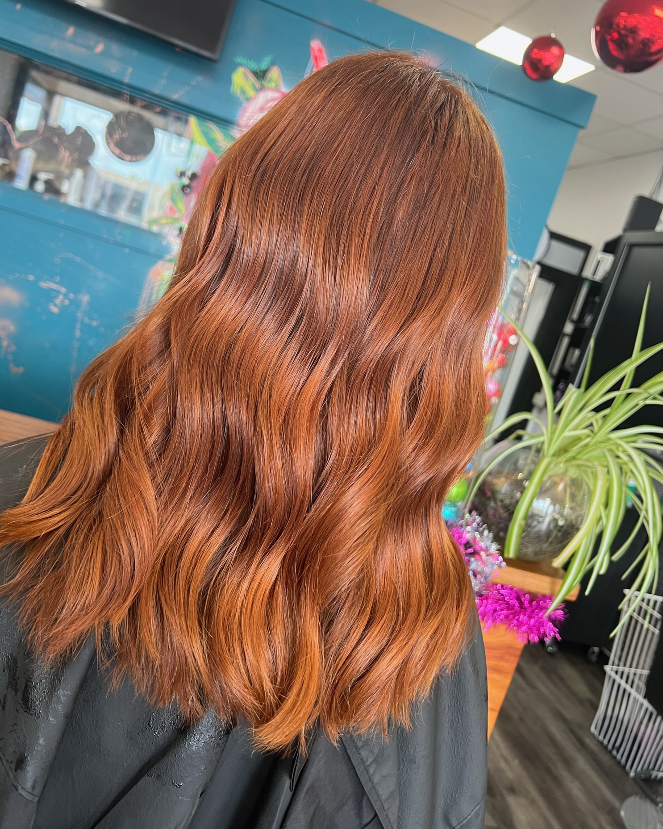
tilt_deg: -7.8
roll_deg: -17.4
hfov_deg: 51.5
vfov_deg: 62.1
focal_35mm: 28
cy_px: 384
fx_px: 687
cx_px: 321
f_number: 1.5
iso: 80
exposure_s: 1/50
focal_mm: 5.7
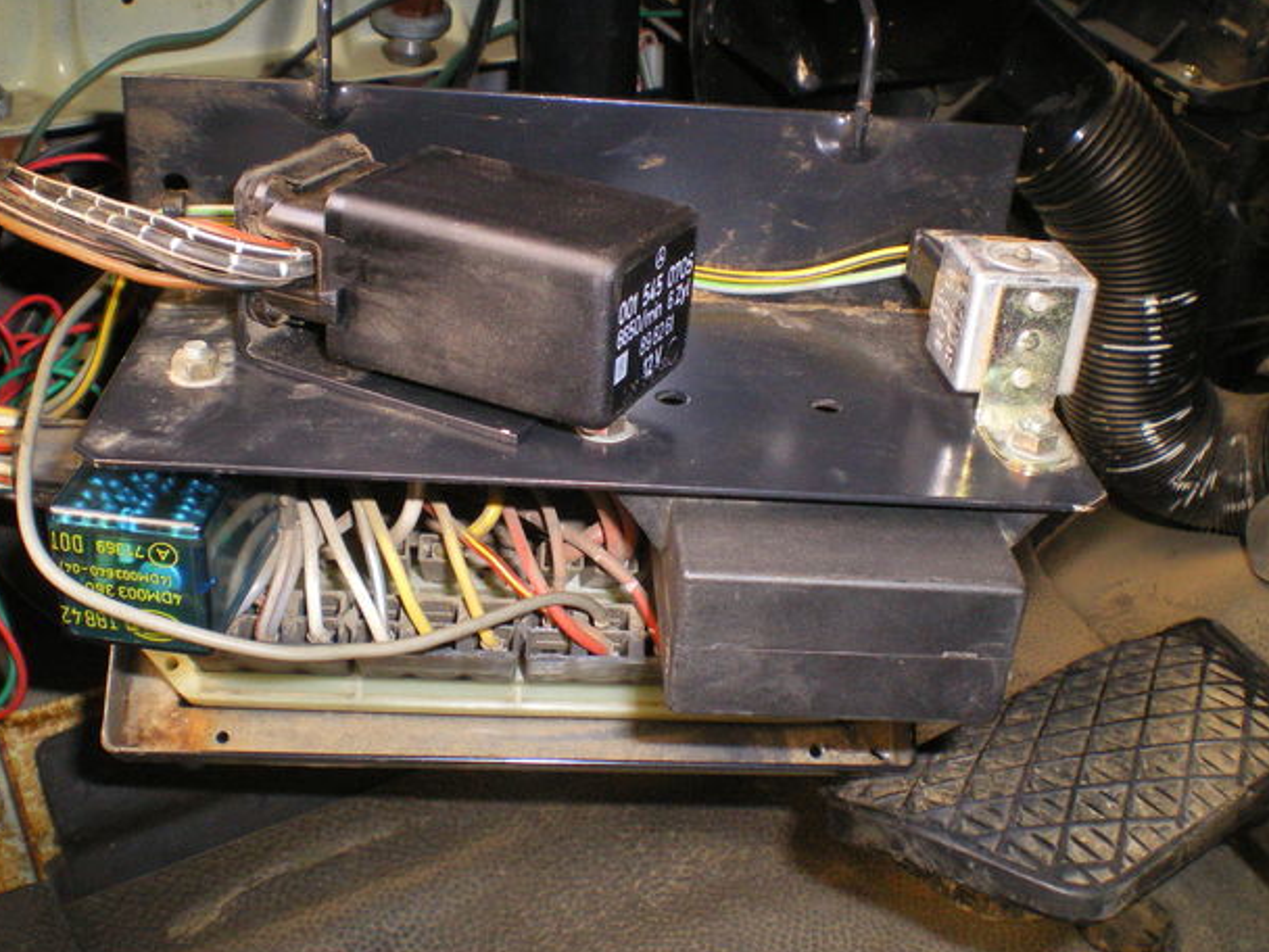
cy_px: 459
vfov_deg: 36.0
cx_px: 605
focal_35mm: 40
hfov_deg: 46.8
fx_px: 1466
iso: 400
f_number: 4.6
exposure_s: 1/50
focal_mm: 6.3
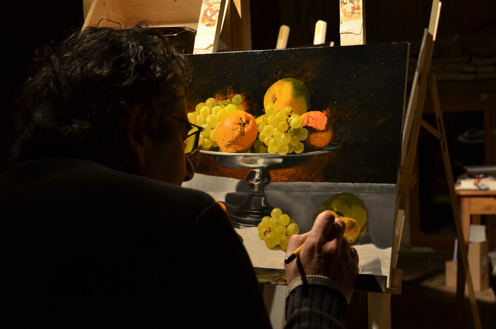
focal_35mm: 63
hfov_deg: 32.0
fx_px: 866
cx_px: 248
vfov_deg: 21.5
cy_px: 164
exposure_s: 1/13
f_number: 4.8
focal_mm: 42
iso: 800
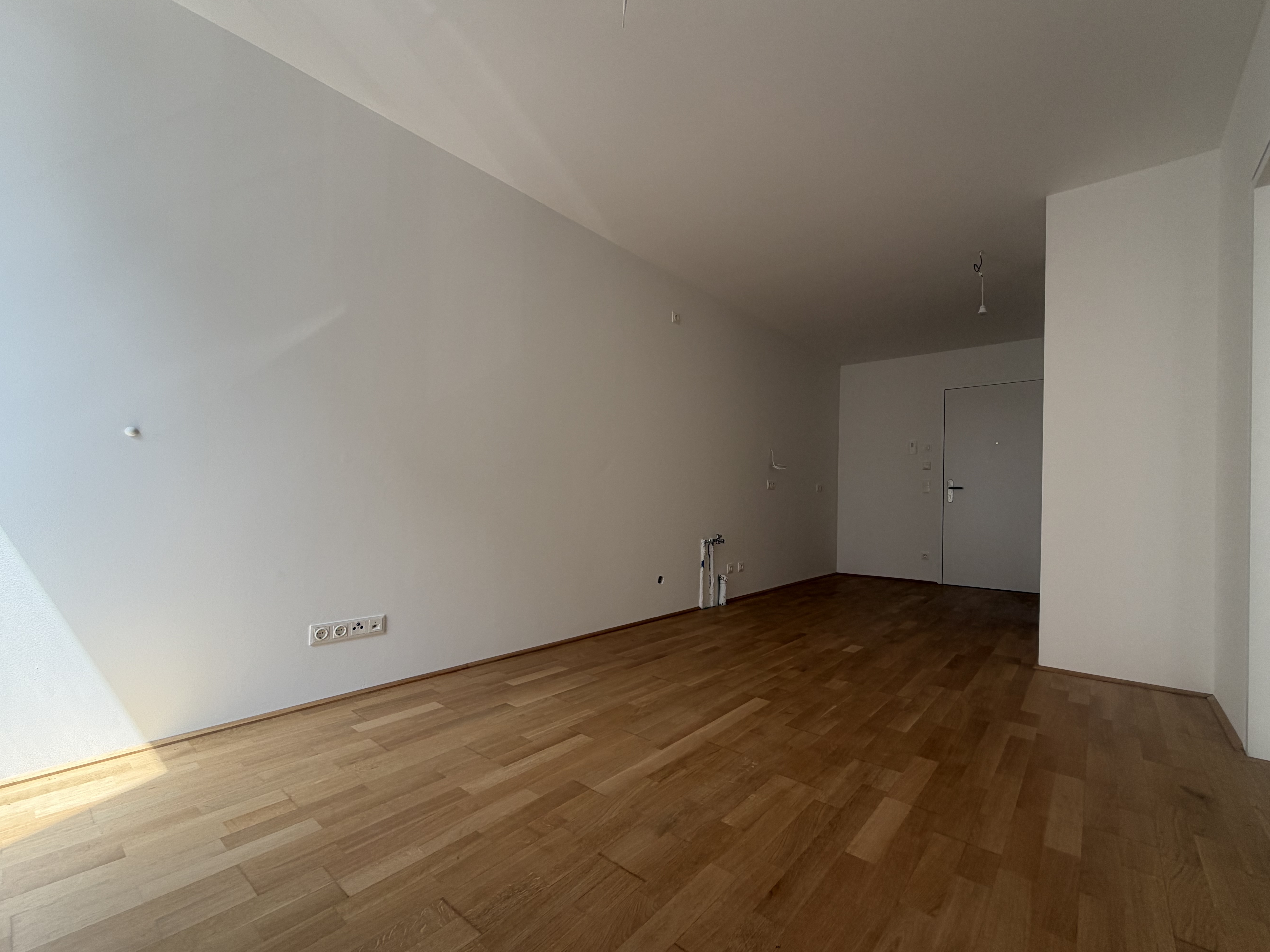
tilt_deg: -0.2
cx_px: 671
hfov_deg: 98.1
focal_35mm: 15
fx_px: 550
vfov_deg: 81.7
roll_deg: -1.1
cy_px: 496
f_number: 2.2
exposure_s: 1/121
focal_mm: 2.22
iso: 40
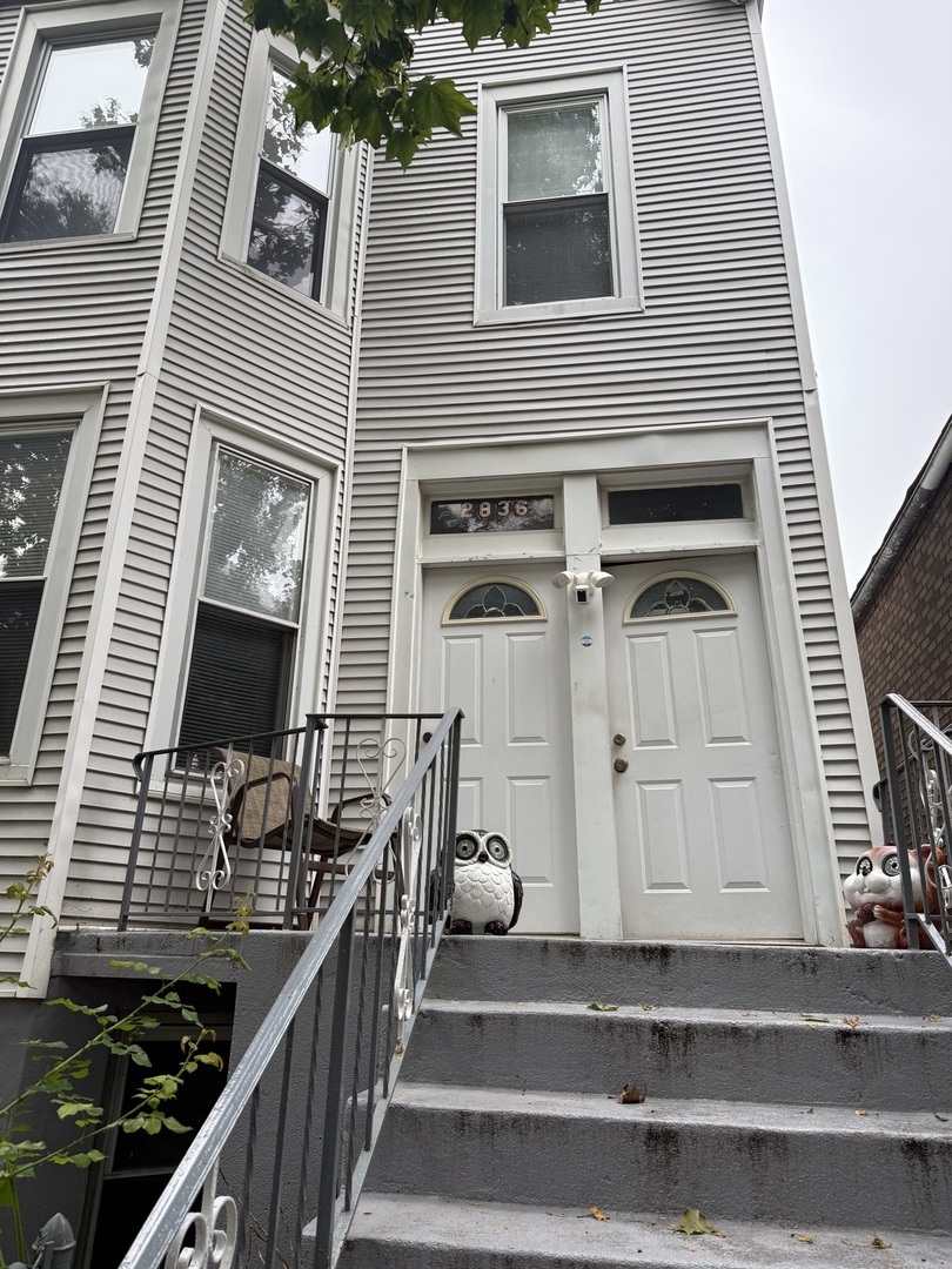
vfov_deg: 71.6
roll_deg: -2.9
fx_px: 880
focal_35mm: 24
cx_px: 476
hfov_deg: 56.8
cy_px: 634
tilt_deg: +22.7
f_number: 1.78
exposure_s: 1/121
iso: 50
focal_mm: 6.76
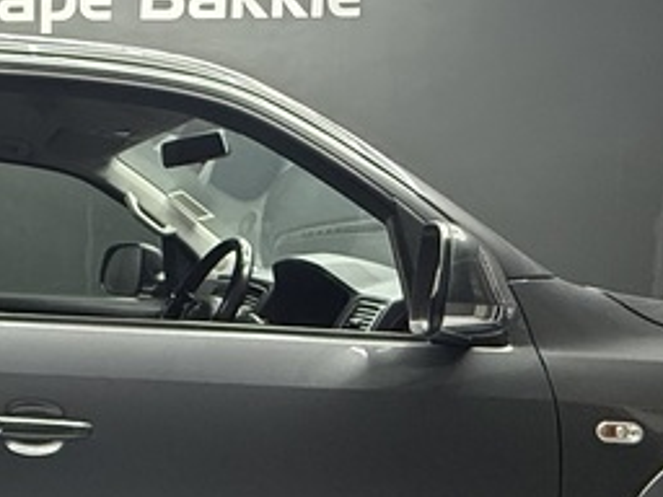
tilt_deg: -6.8
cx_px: -127
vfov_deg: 25.6
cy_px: 406
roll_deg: +0.8
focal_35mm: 56
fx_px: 1073
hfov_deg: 29.6
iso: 640
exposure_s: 1/100
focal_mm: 2.22
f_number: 2.2
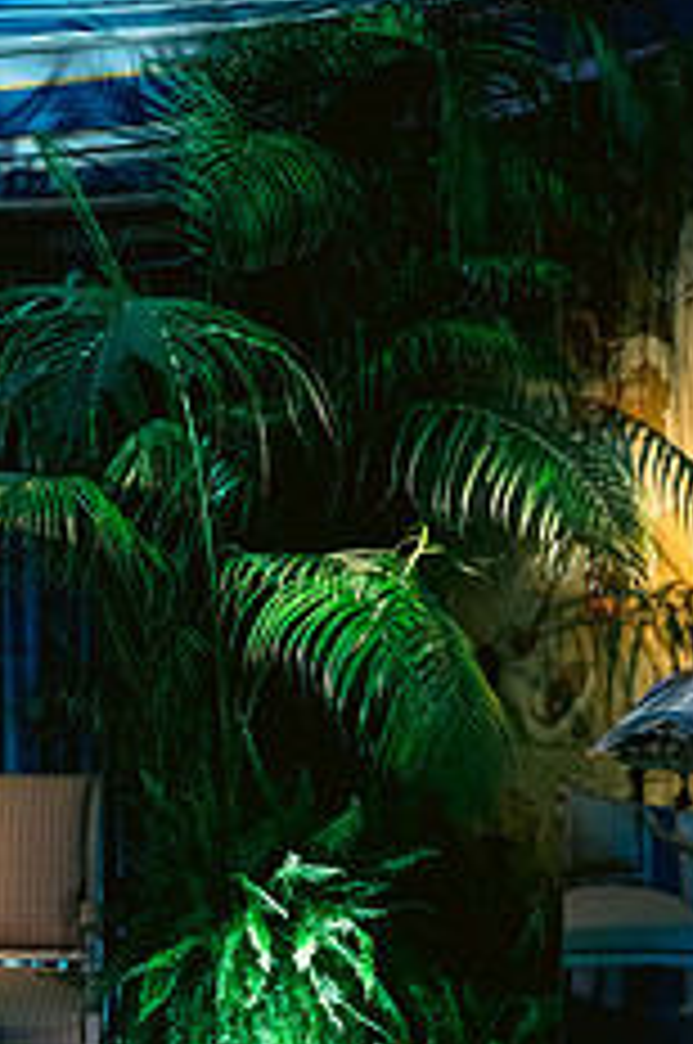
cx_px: 274
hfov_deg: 19.9
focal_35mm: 68
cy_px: 522
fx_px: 1969
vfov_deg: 29.7
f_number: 4
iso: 3200
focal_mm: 35
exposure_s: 1/20
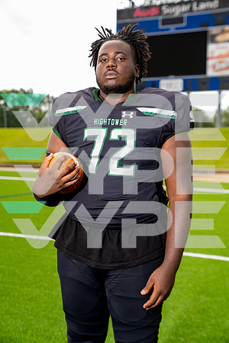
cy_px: 172
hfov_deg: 21.2
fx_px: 611
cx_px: 114
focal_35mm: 64
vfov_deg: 31.4
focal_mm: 64
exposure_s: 1/250
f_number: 4
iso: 200
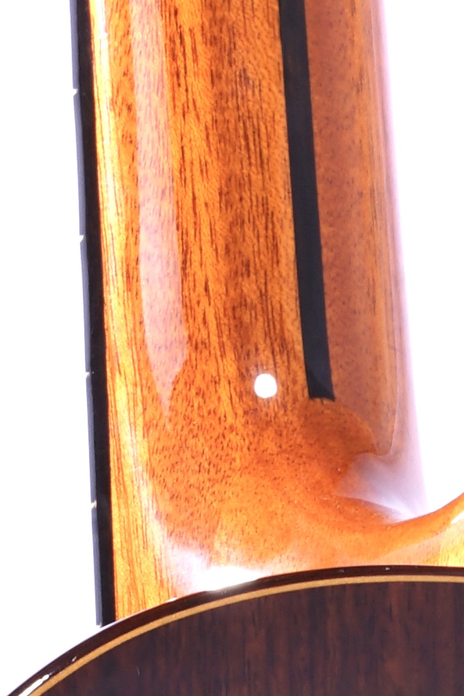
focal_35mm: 425
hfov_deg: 3.2
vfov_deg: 4.7
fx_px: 8216
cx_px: 638
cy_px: 2005
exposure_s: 1/50
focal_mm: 71
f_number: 22
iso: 100
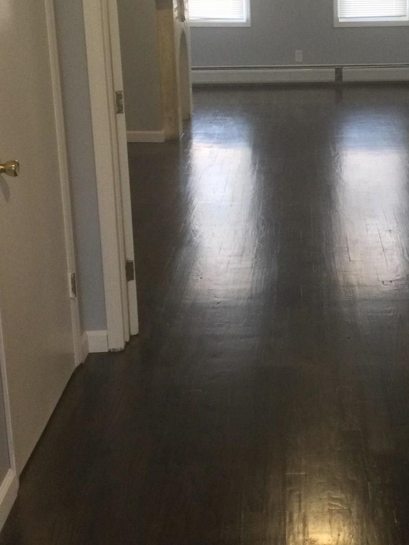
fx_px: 993
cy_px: 161
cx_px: 331
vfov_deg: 30.4
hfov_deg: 22.9
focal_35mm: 63
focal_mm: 3.3
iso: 160
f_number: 2.4
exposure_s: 1/30
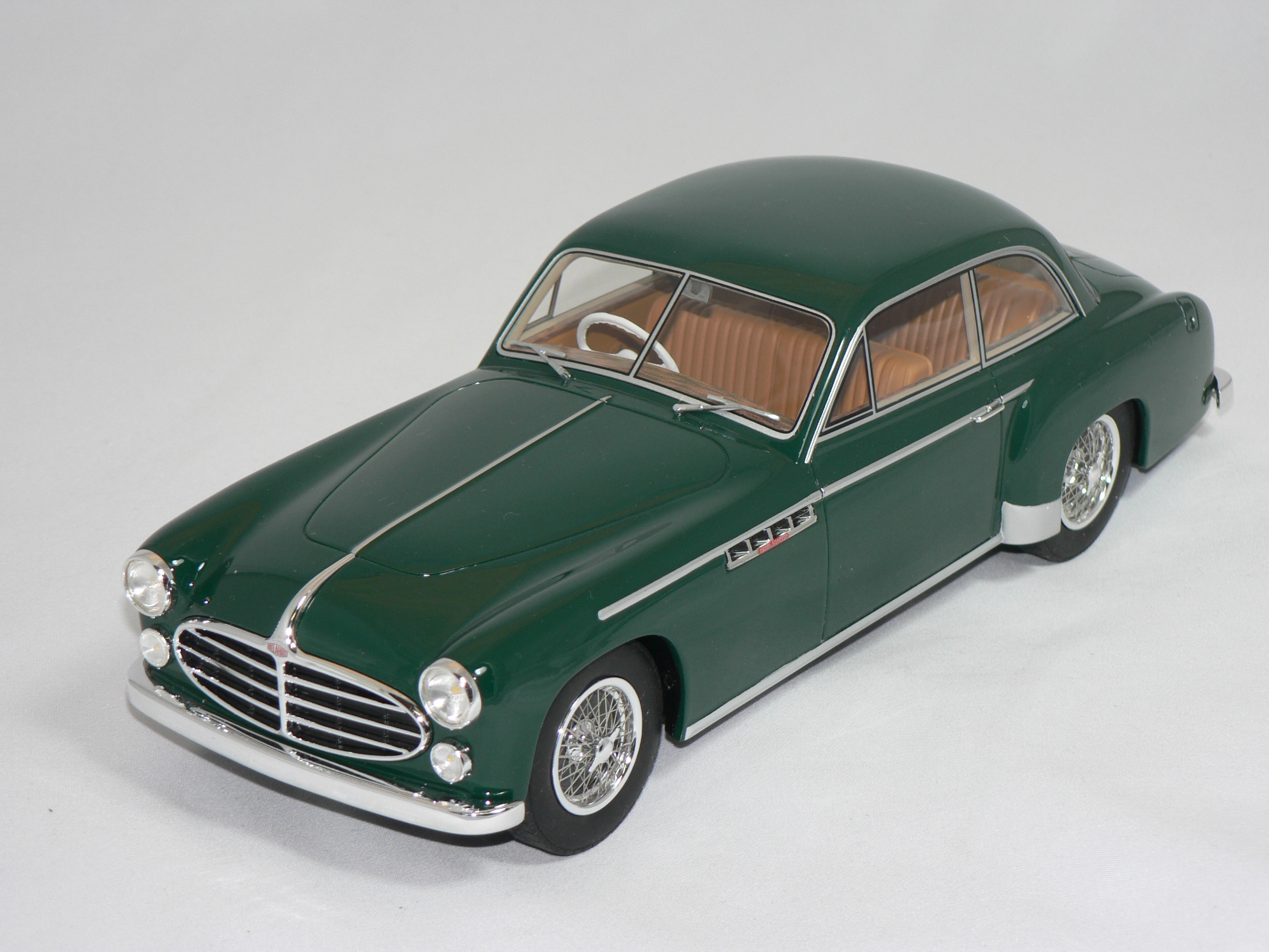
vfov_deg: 15.9
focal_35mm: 93
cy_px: 476
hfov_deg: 21.1
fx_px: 3409
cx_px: 634
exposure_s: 1/60
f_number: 3.2
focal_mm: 15.5
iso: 80
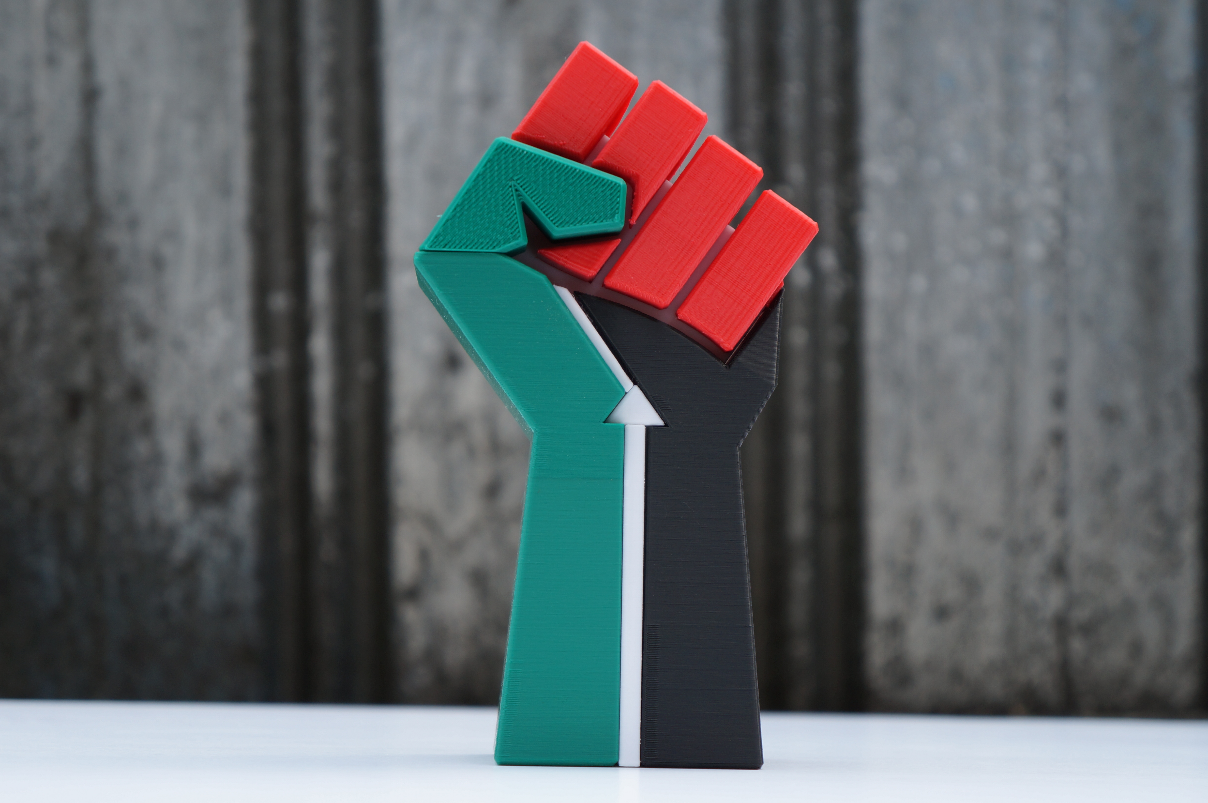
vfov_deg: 16.5
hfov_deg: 24.6
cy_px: 402
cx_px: 604
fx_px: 2765
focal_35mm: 82
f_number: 5.6
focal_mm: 55
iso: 200
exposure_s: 1/160
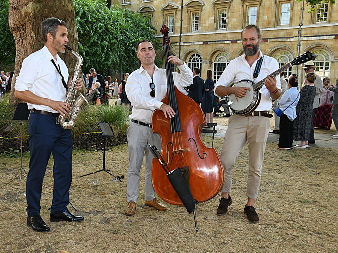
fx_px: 381
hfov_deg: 47.8
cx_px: 152
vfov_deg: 36.8
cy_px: 125
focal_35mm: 39
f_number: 8
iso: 400
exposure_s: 1/60
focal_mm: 35
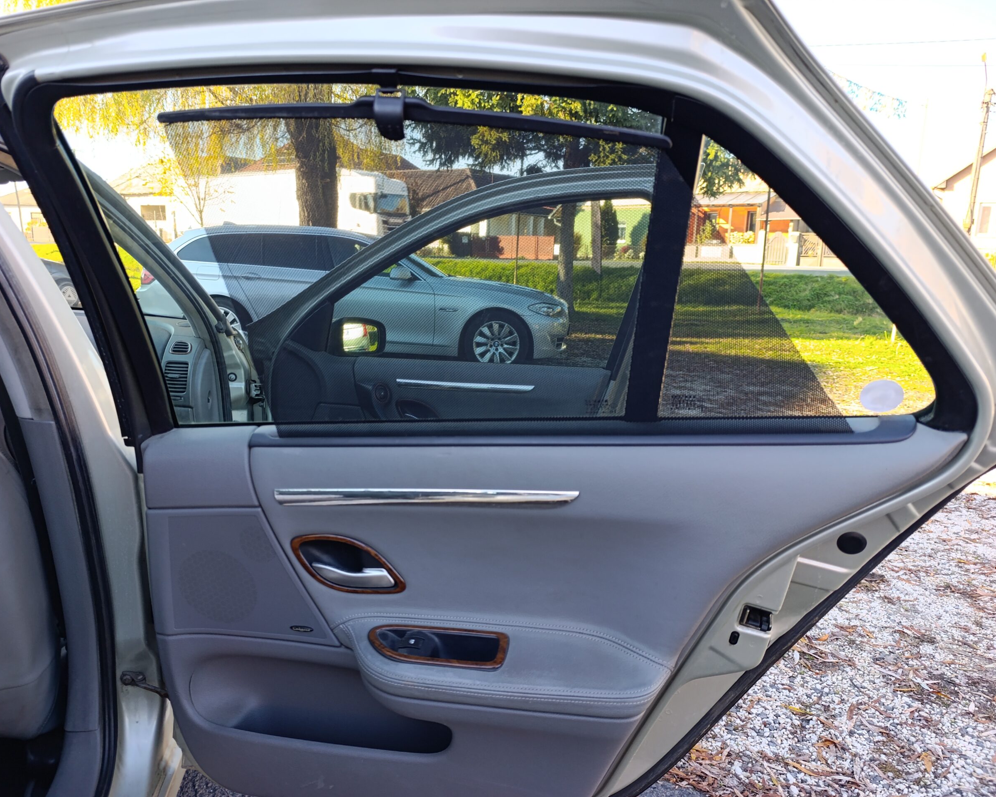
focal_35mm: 24
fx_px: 708
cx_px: 480
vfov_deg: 58.8
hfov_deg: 70.3
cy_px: 400
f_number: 1.6
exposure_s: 1/100
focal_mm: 6.14
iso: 160
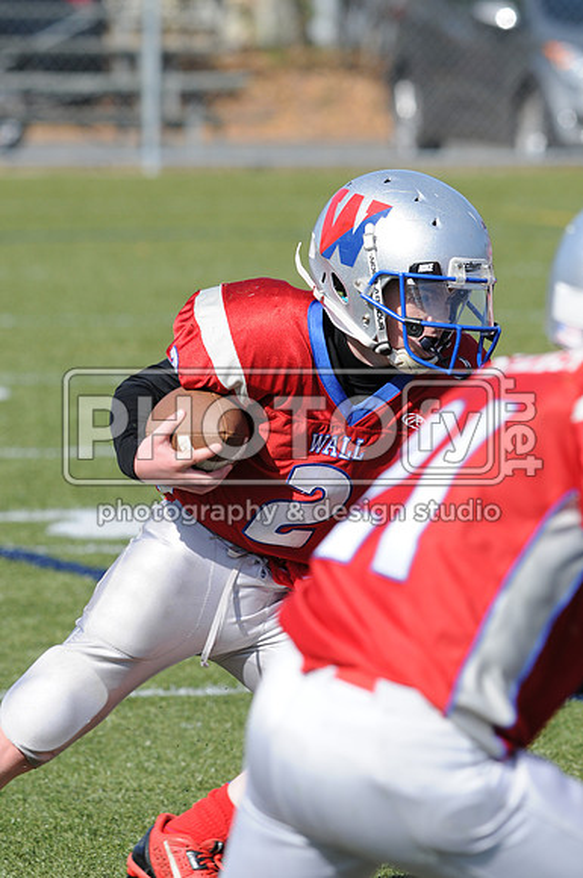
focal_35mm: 450
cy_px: 439
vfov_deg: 4.6
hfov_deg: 3.0
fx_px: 10963
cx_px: 292
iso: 200
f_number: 7.1
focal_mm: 300
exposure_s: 1/500
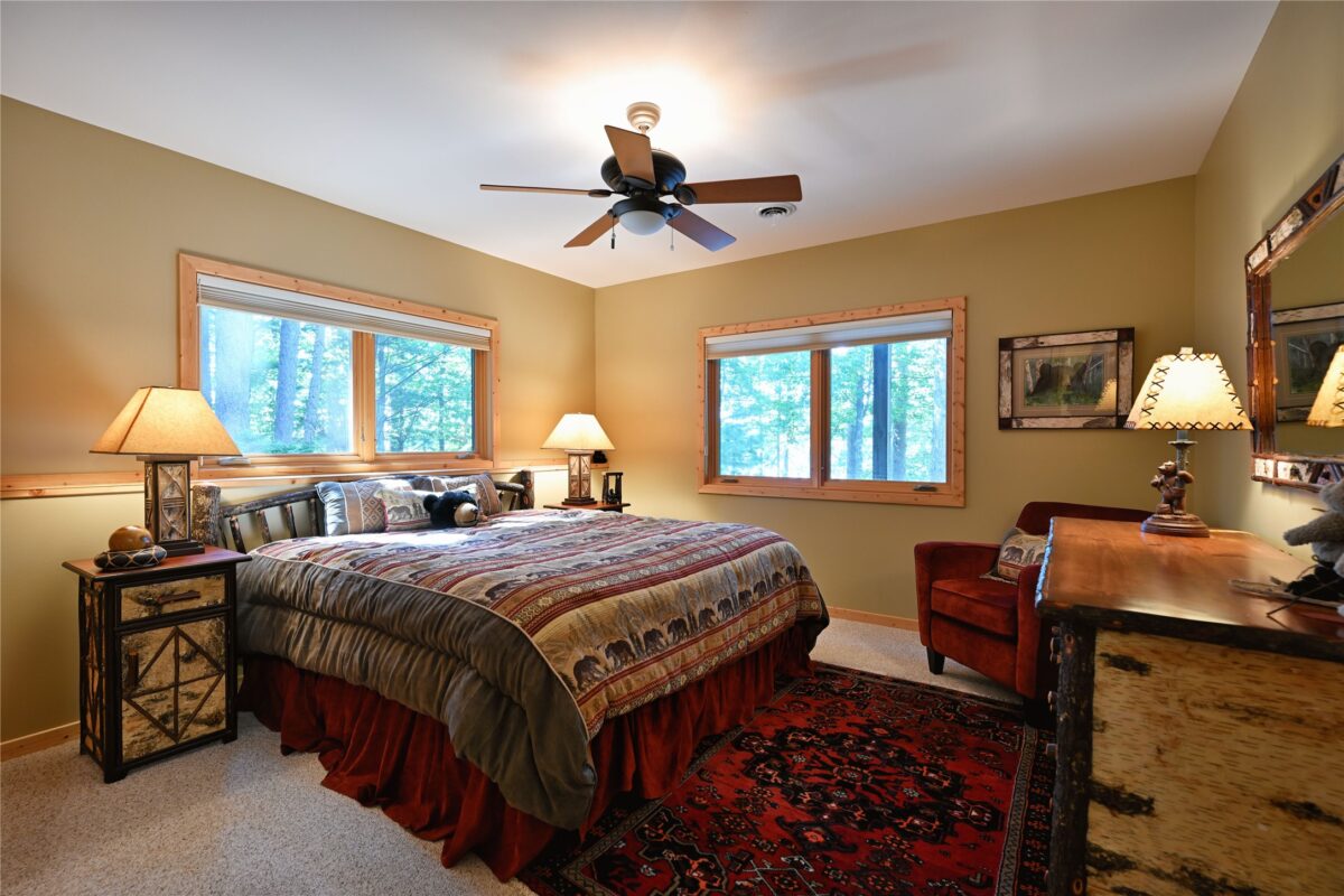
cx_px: 672
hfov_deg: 96.7
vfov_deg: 73.7
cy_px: 448
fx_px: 597
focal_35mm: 16
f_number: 5.6
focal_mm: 16
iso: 400
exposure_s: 1/6
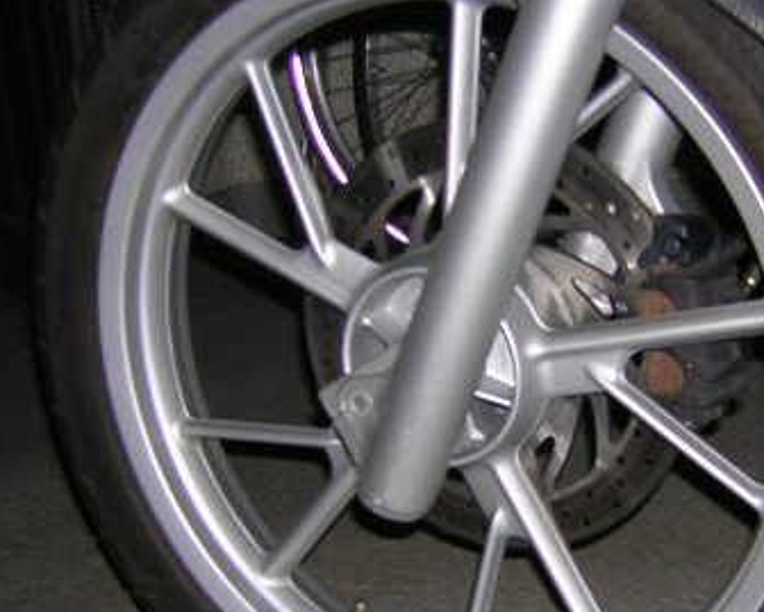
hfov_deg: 27.5
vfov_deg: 22.8
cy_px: 380
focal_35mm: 67
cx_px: 646
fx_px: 1515
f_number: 2.6
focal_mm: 4.7
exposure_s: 1/60.1
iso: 50
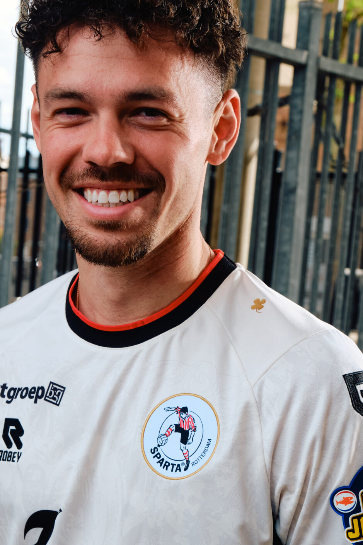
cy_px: 369
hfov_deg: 17.1
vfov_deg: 25.2
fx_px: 1210
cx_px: 160
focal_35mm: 80
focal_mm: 29.2
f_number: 5.6
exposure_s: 1/250
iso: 250
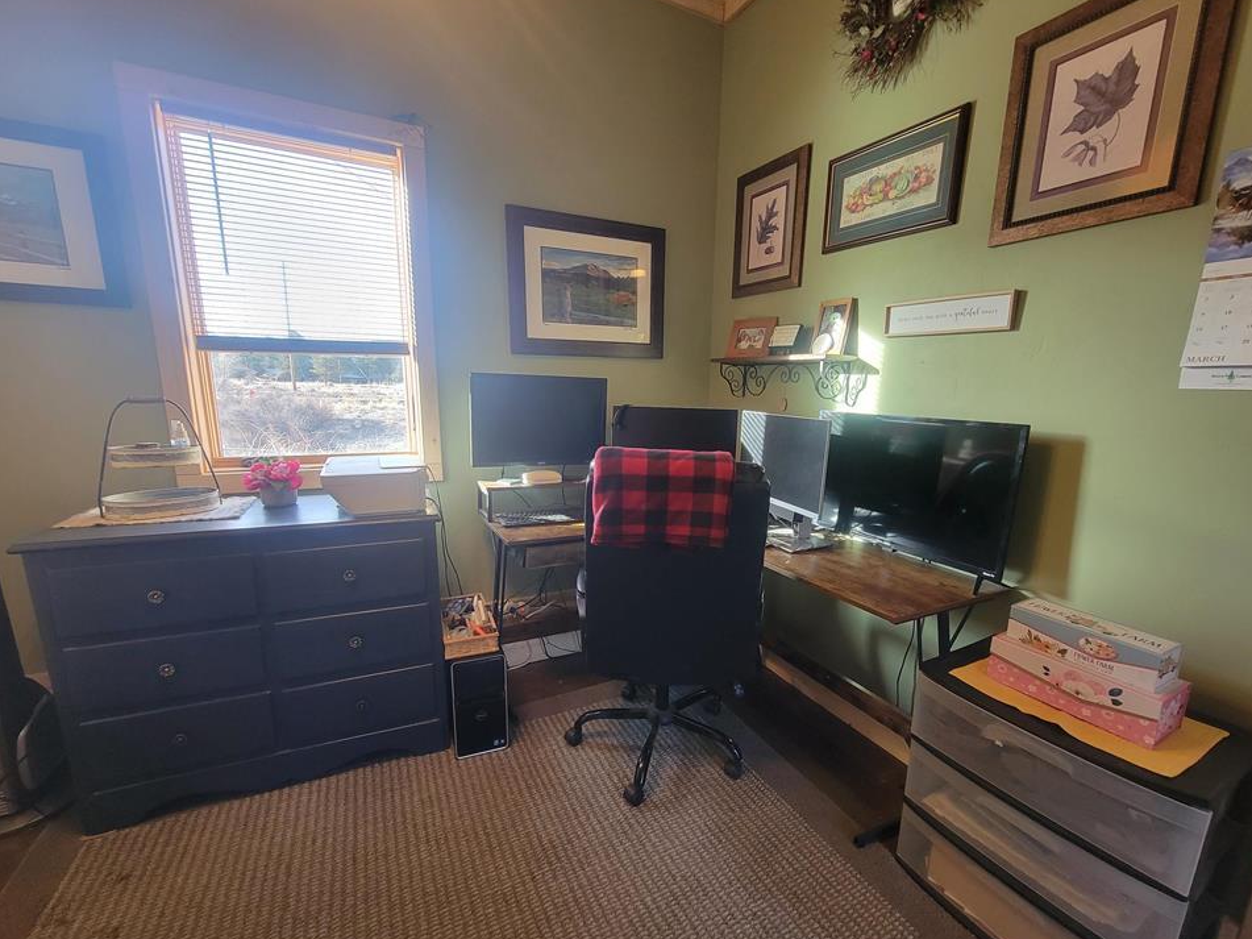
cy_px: 494
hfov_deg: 102.0
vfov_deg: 85.6
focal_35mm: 14
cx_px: 650
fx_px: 506
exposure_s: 1/60
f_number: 2.2
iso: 200
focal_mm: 2.2
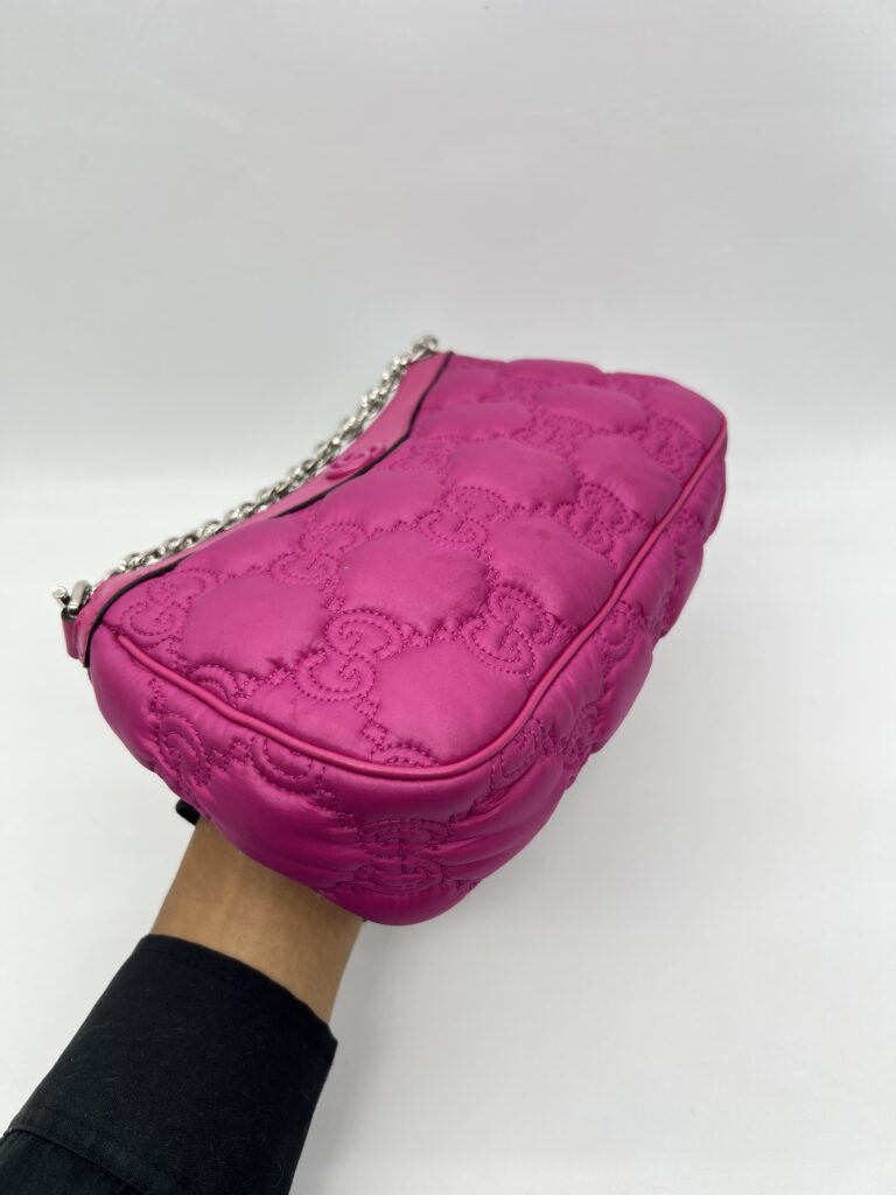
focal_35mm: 26
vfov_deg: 67.3
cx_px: 448
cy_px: 598
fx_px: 897
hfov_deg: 53.1
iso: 32
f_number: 1.5
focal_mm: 5.7
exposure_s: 1/131
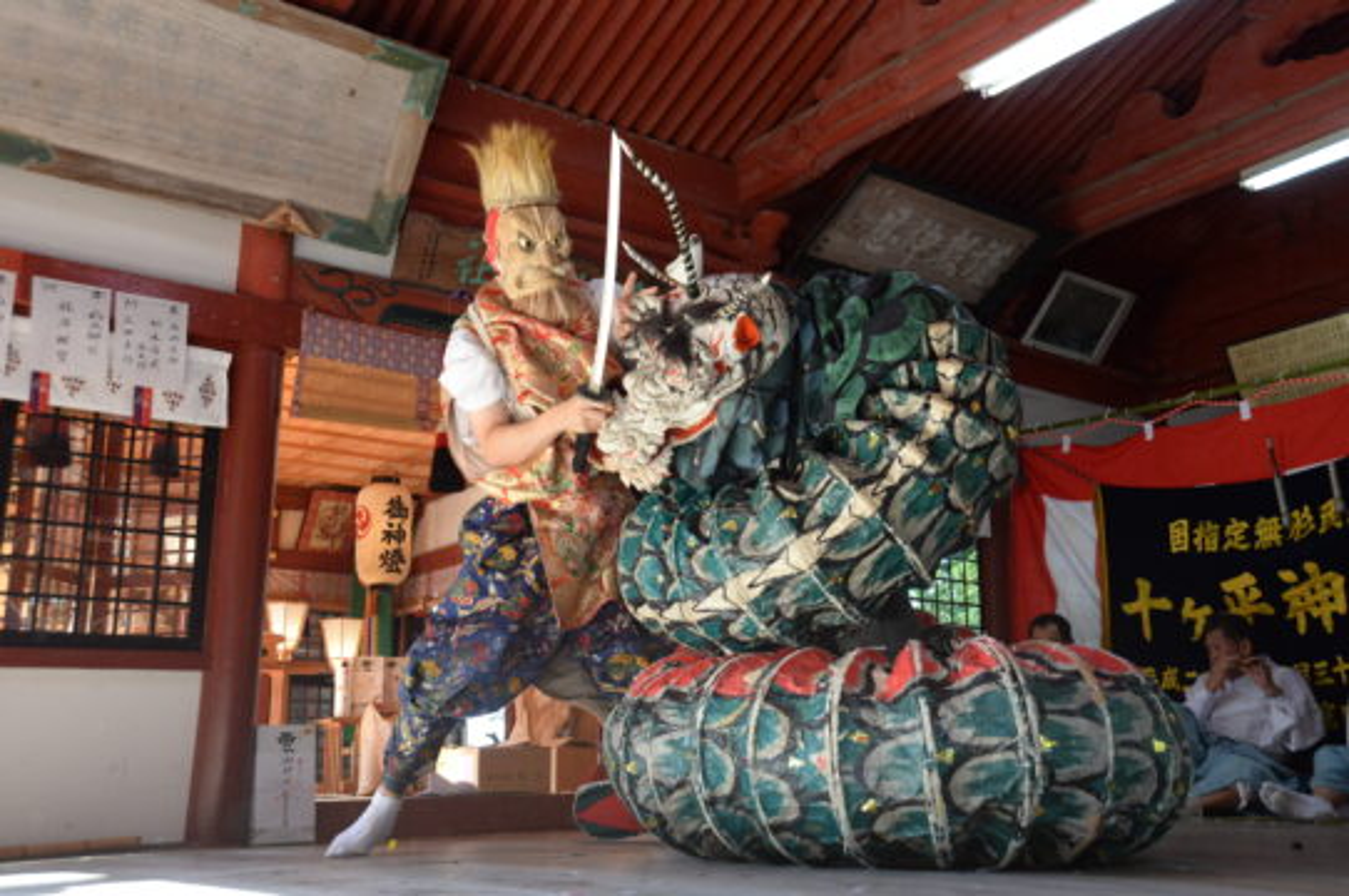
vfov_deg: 37.8
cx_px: 674
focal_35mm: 35
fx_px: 1310
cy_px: 448
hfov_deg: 54.5
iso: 4000
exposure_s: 1/640
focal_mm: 35
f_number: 7.1
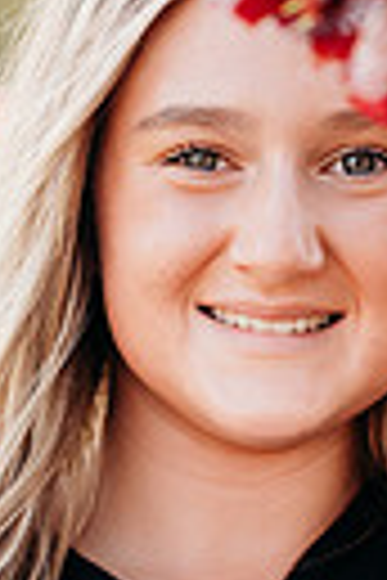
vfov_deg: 6.9
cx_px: 324
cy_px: 337
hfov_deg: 4.6
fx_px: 4789
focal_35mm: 297
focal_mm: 85
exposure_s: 1/500
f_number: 2.8
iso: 200
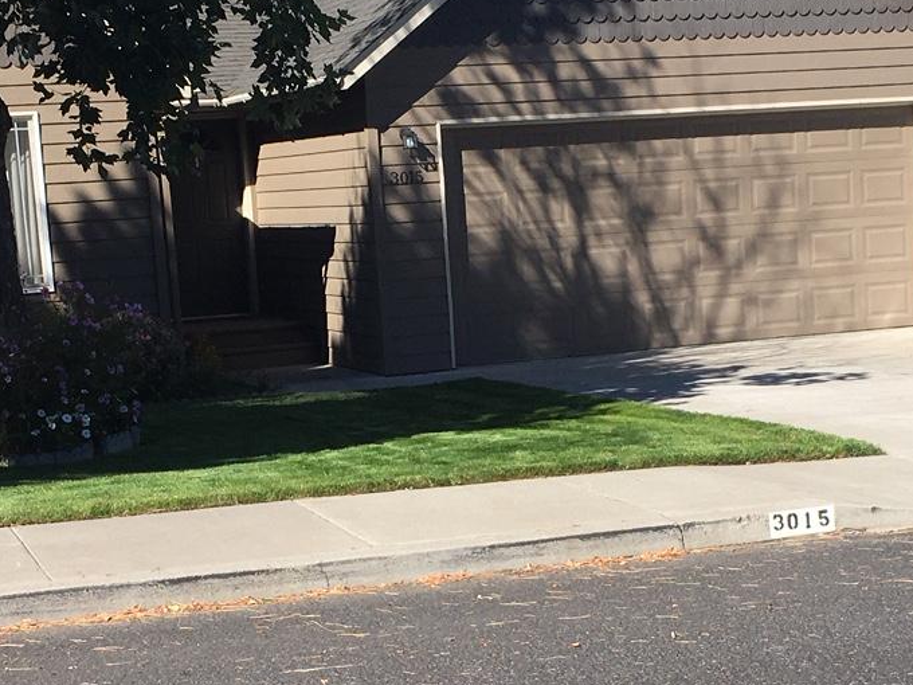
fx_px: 2268
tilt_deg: -9.7
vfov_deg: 17.1
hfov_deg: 22.7
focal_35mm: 86
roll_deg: +3.1
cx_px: 536
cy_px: 524
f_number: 2.2
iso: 25
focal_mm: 4.15
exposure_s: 1/1282
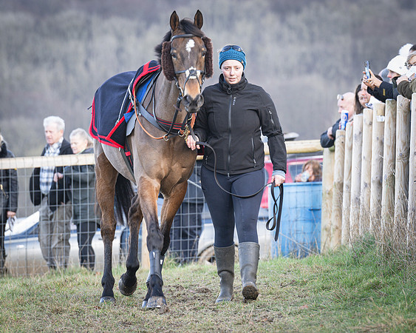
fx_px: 5151
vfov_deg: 3.7
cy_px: 153
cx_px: 283
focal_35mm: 419
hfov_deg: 4.6
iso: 200
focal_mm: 200
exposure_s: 1/125
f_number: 5
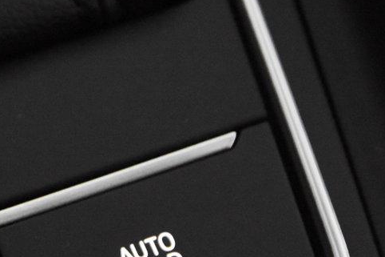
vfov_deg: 4.9
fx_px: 2983
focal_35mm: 279
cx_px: 6
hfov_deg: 7.4
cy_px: 241
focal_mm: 70
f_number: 4
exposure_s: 1/125
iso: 10000
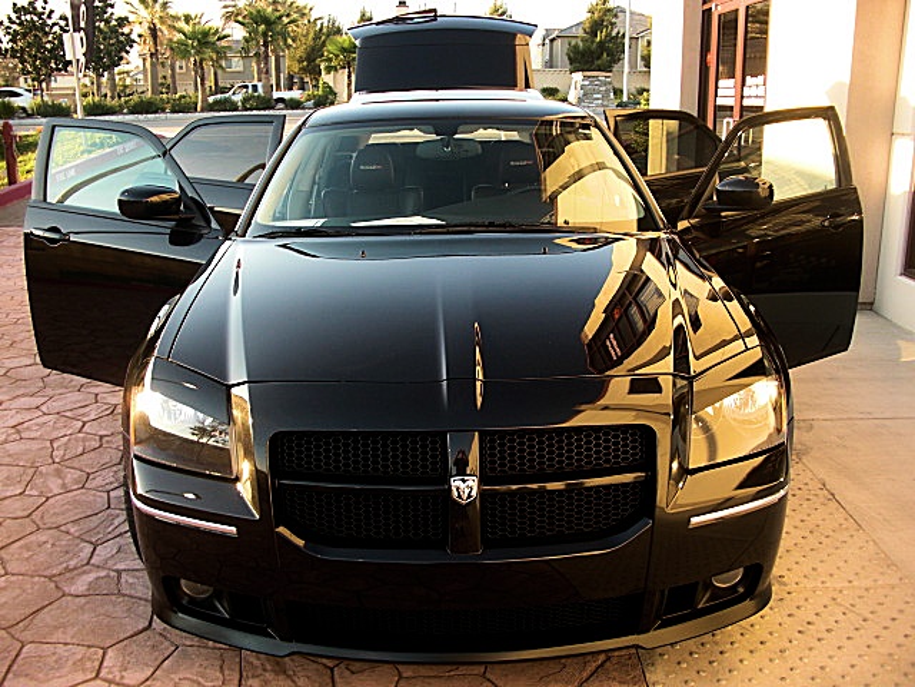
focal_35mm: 36
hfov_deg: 51.4
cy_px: 344
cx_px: 458
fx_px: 952
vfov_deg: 39.7
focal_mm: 6.3
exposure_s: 1/80
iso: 50
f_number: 2.8
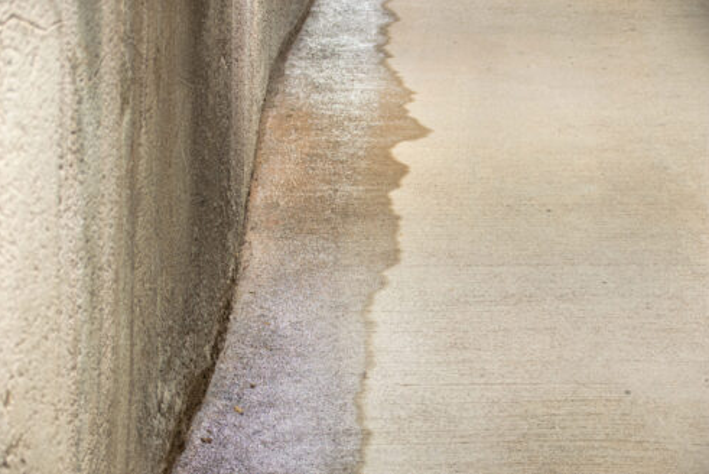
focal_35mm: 100
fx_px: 1971
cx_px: 354
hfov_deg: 20.4
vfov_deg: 13.7
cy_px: 237
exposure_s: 1/1.25
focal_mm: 66
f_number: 5.6
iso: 400
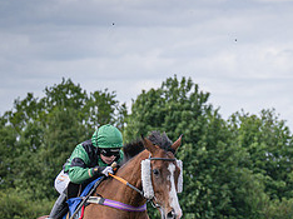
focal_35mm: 298
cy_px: 264
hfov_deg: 6.6
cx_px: 361
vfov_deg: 5.0
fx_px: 2520
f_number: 3.5
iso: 400
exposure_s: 1/3200
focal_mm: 70
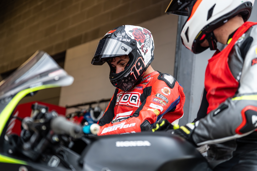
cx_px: 128
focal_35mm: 70
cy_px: 86
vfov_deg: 19.5
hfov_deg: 28.8
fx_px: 500
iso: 1250
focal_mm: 70
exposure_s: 1/2000
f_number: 2.8
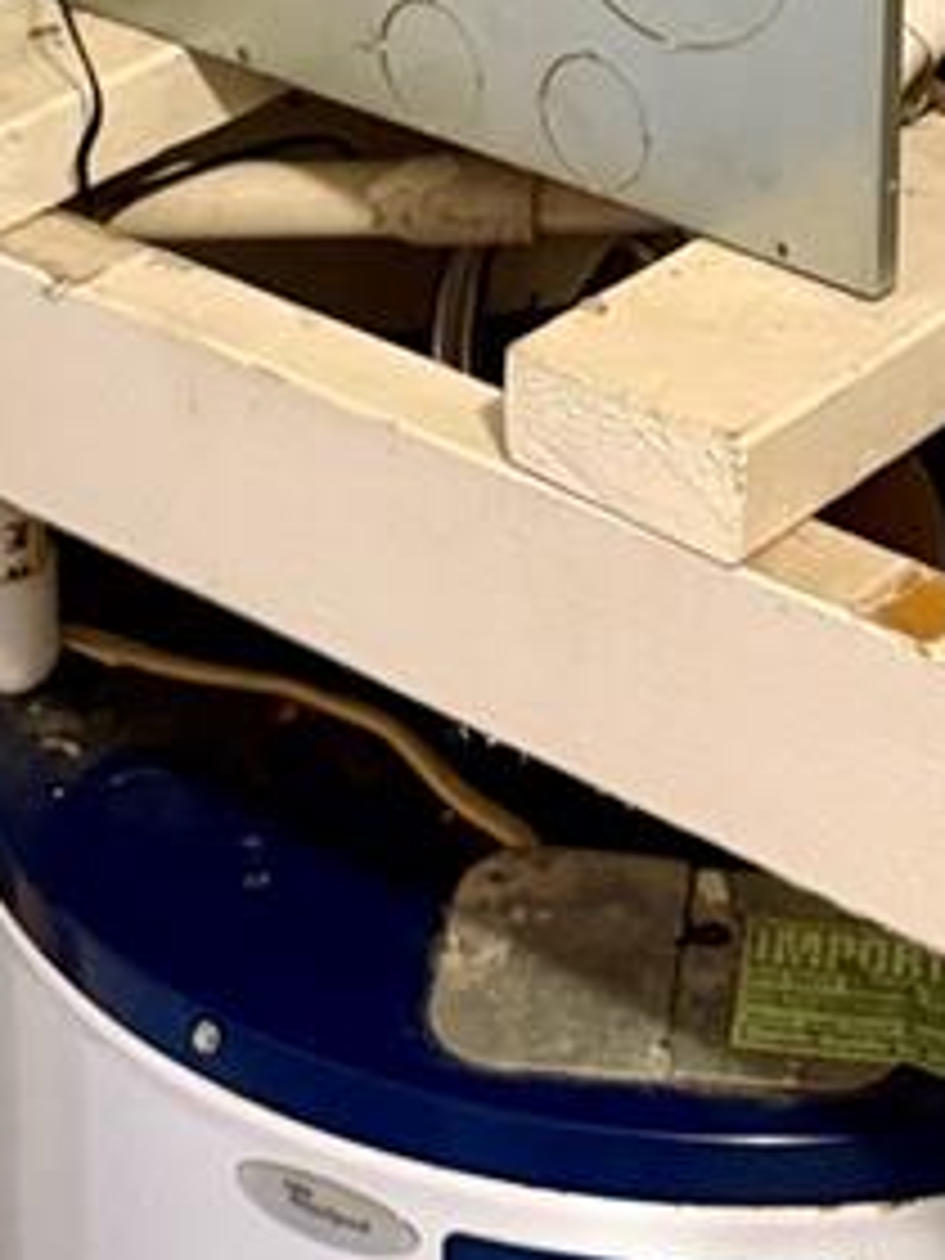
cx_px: 684
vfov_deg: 17.0
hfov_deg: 14.3
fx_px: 3749
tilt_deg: -10.6
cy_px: -702
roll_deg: -2.0
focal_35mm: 103
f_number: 1.78
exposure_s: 1/60
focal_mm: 6.76
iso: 640
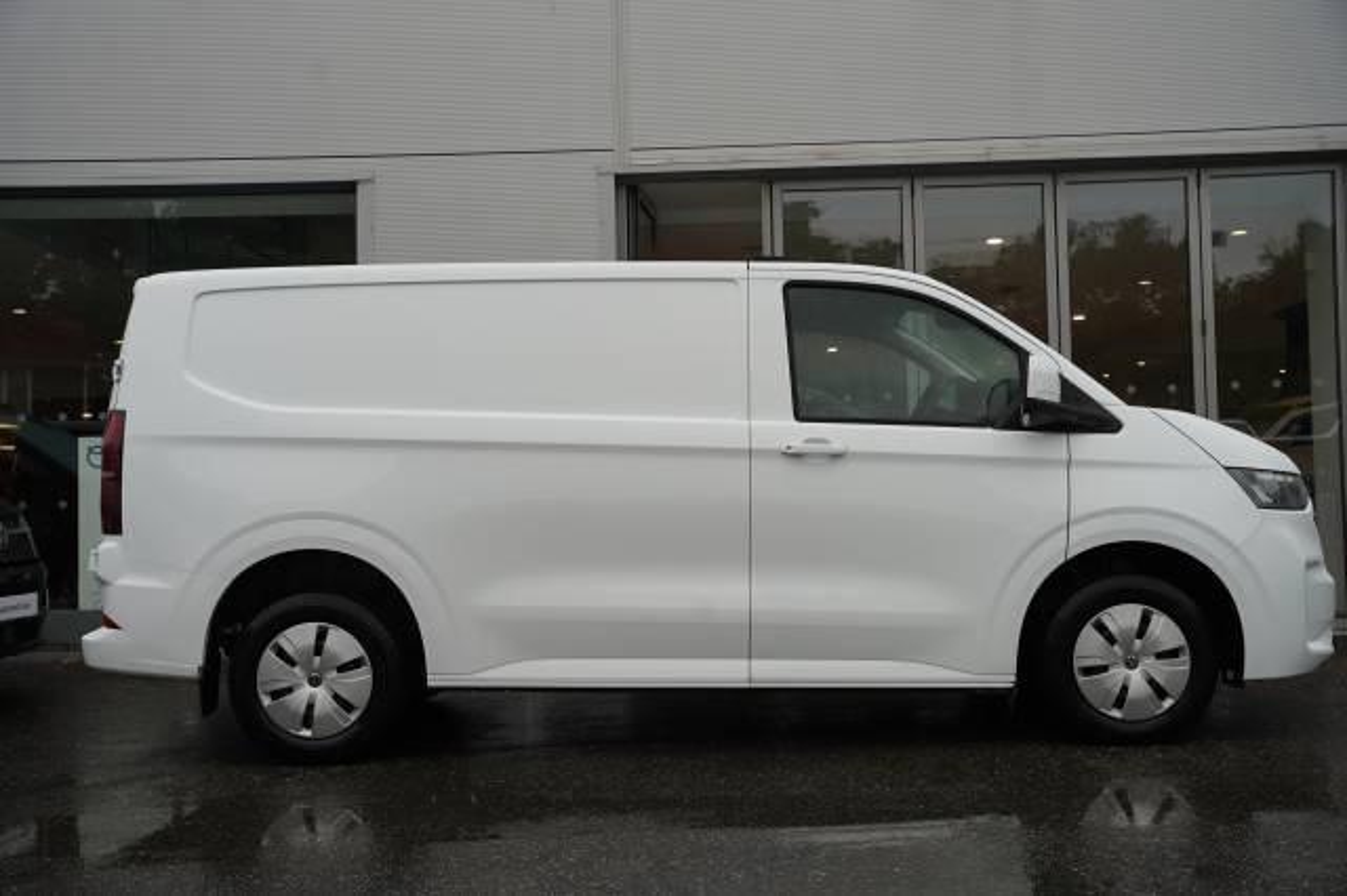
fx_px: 1522
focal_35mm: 41
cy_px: 448
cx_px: 674
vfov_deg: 32.8
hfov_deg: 47.7
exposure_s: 1/100
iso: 100
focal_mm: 40.7
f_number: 4.5
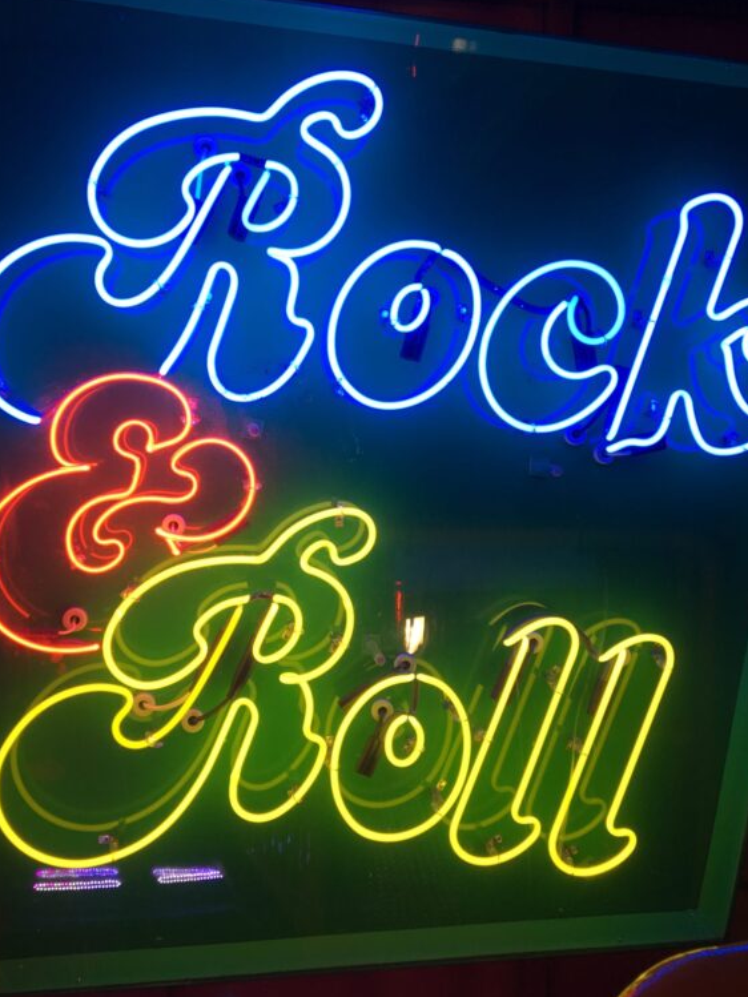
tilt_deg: -4.7
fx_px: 922
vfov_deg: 56.8
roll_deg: -0.6
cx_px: 361
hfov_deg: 44.2
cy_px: 489
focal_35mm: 32
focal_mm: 4.15
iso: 32
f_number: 2.2
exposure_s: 1/120
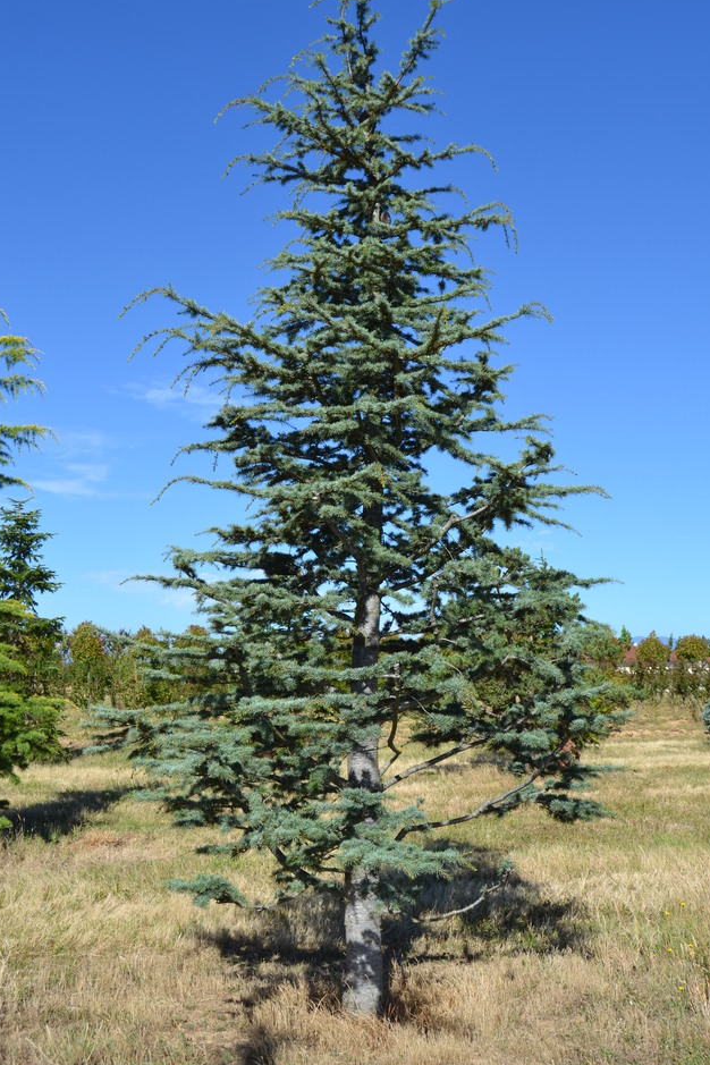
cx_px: 369
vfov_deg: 53.1
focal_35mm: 36
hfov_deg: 36.9
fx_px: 1065
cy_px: 493
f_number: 8
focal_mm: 22
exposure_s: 1/250
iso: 100
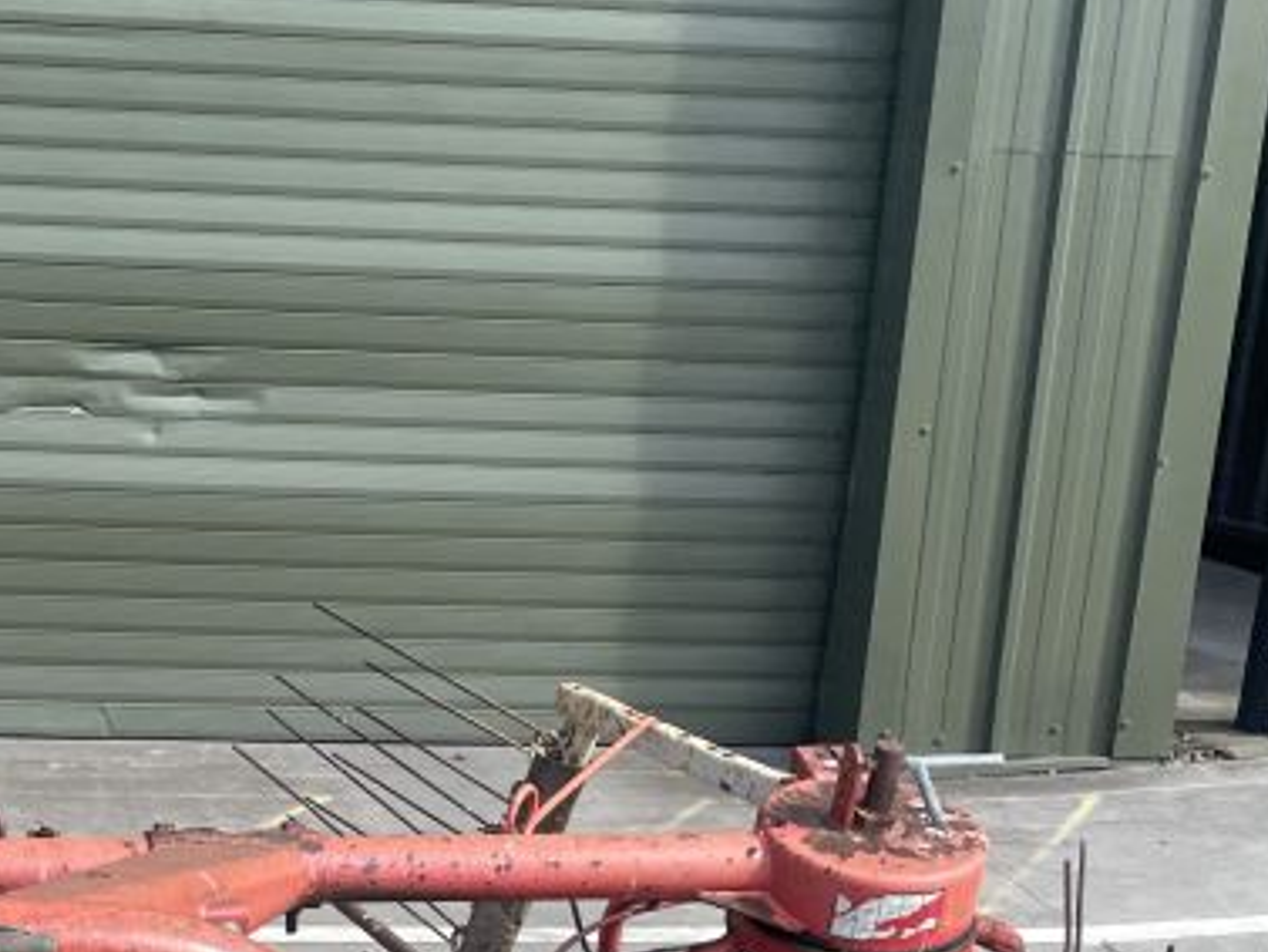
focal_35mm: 69
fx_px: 2528
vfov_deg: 20.0
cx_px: 246
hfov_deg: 27.6
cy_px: 1150
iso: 32
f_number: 1.6
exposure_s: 1/955
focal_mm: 4.2
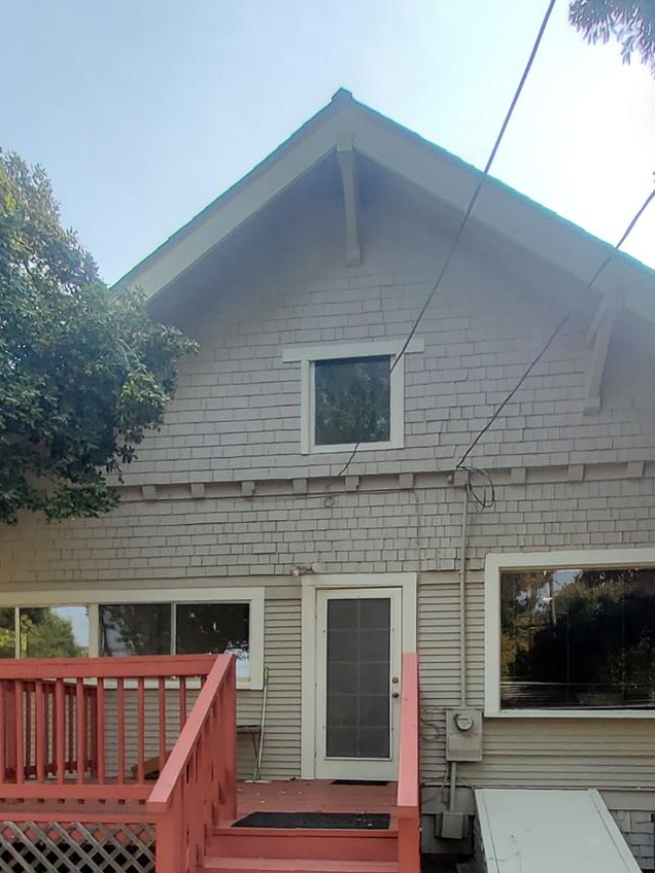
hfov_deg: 58.9
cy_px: 704
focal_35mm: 23
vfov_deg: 66.7
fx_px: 580
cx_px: 330
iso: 50
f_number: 2.2
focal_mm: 1.13
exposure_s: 1/421
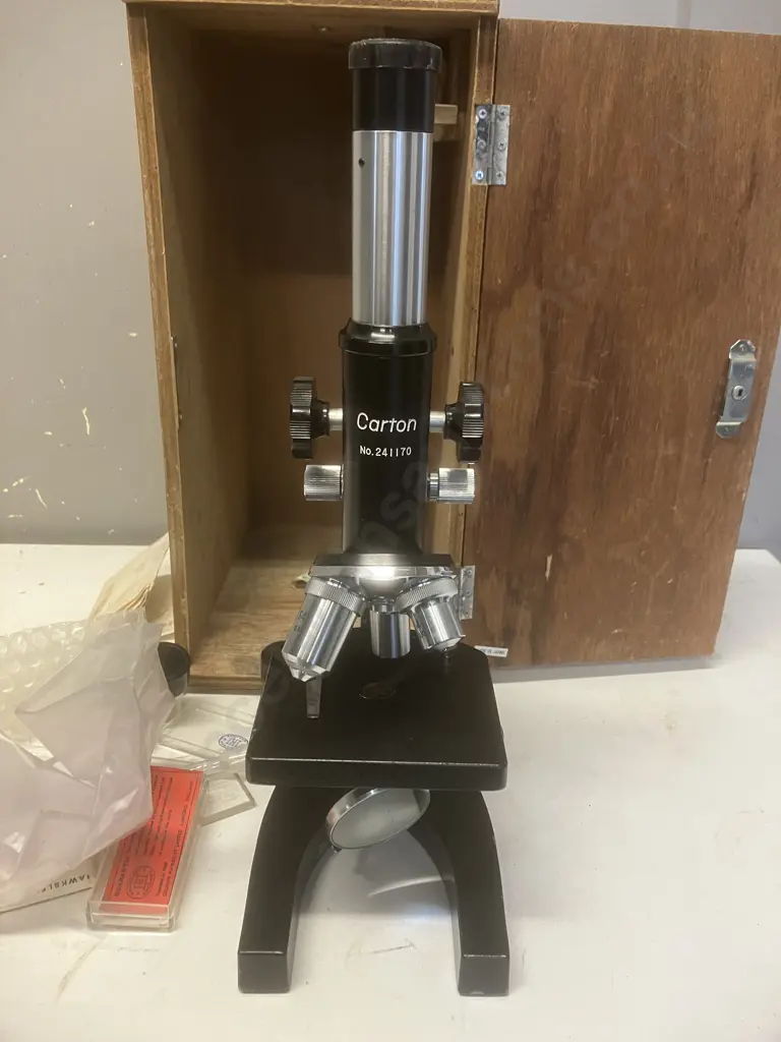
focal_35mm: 28
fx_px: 842
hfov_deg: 49.7
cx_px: 390
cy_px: 521
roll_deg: -1.6
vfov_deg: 63.4
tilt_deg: -20.2
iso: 125
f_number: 1.8
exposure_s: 1/50
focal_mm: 3.99
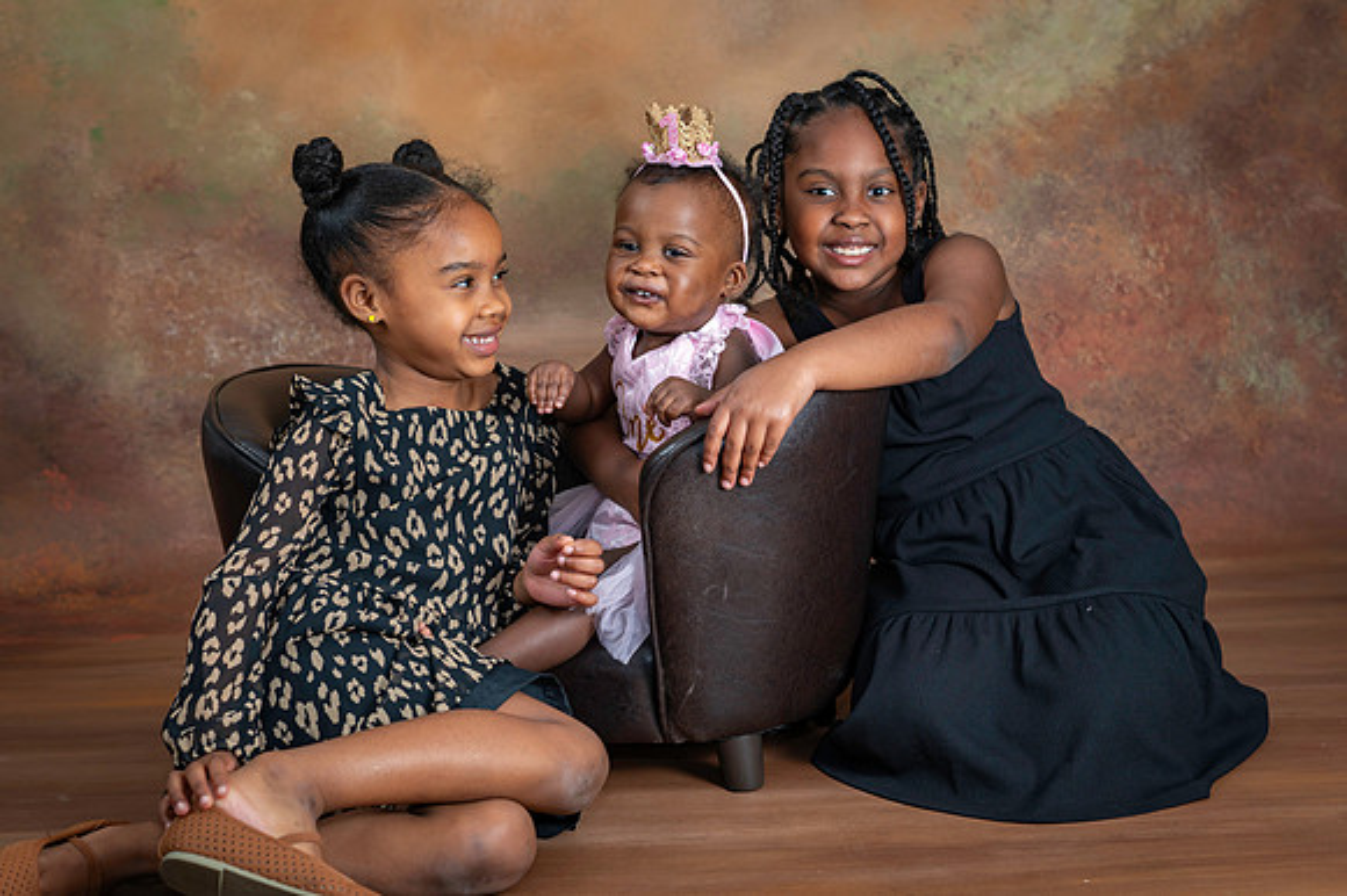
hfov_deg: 35.7
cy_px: 395
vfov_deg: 24.2
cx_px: 706
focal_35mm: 56
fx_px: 2089
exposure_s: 1/200
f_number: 5
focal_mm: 50
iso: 250
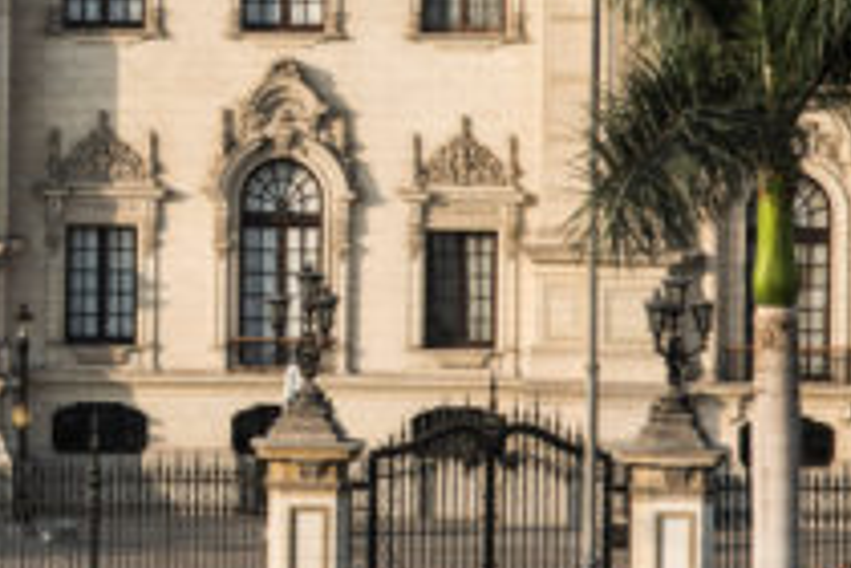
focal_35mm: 364
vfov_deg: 3.8
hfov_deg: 5.6
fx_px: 8604
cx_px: -142
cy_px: -67
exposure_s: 1/125
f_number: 10
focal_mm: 85
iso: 100
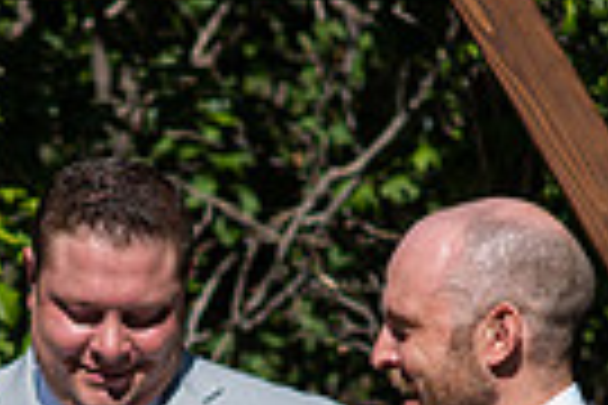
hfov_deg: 5.5
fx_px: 6333
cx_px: 90
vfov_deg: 3.6
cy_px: 652
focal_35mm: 375
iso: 200
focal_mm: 85
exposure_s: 1/2500
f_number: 3.2
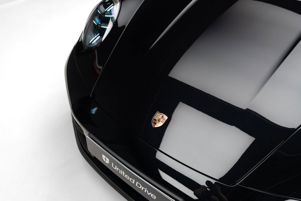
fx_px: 268
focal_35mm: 32
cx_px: 150
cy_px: 100
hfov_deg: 58.7
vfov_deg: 41.1
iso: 1600
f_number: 4
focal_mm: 32
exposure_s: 1/60
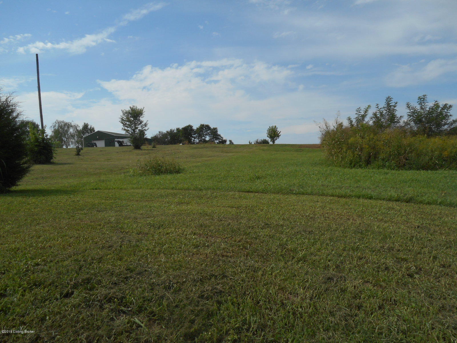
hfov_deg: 61.7
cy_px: 172
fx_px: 383
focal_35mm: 29
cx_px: 228
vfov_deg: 48.2
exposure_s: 1/1250
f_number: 4
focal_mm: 5.2
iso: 80
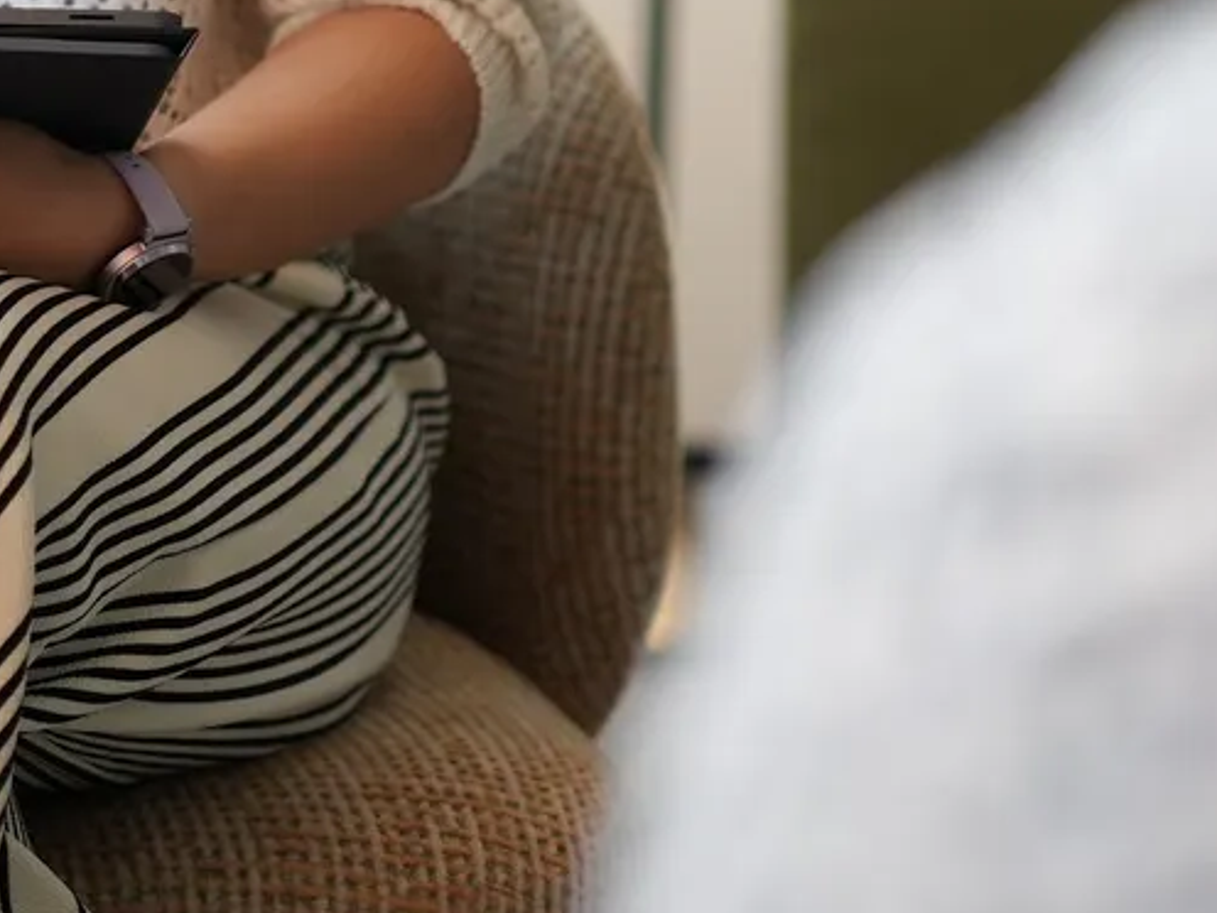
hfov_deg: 10.1
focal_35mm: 194
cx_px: -189
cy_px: -573
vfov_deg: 7.5
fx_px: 6820
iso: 640
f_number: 1.4
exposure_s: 1/200
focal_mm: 50
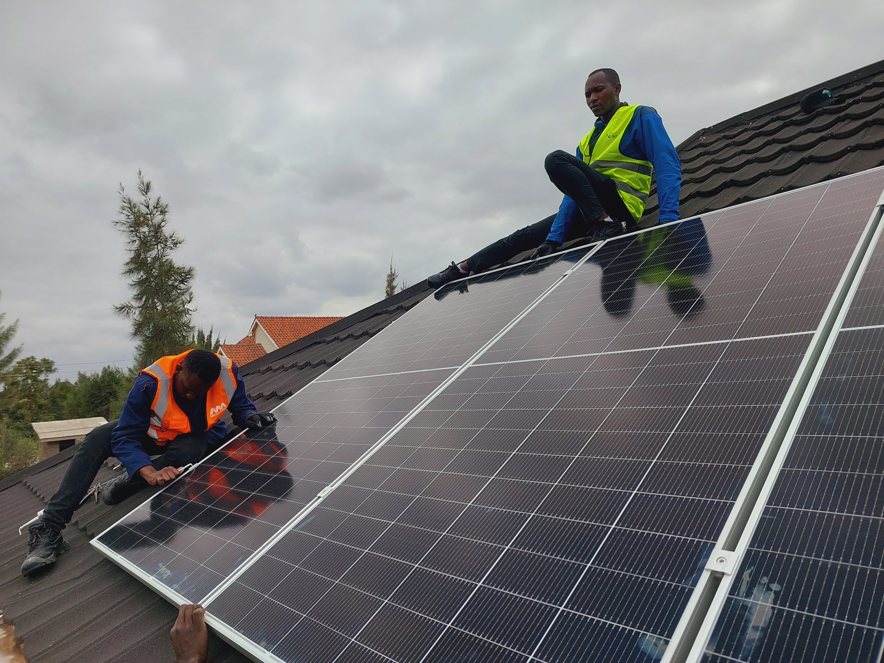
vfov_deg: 58.9
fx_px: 587
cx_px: 442
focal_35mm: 23
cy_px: 332
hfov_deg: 73.9
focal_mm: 5.06
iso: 25
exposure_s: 1/1071
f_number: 1.8
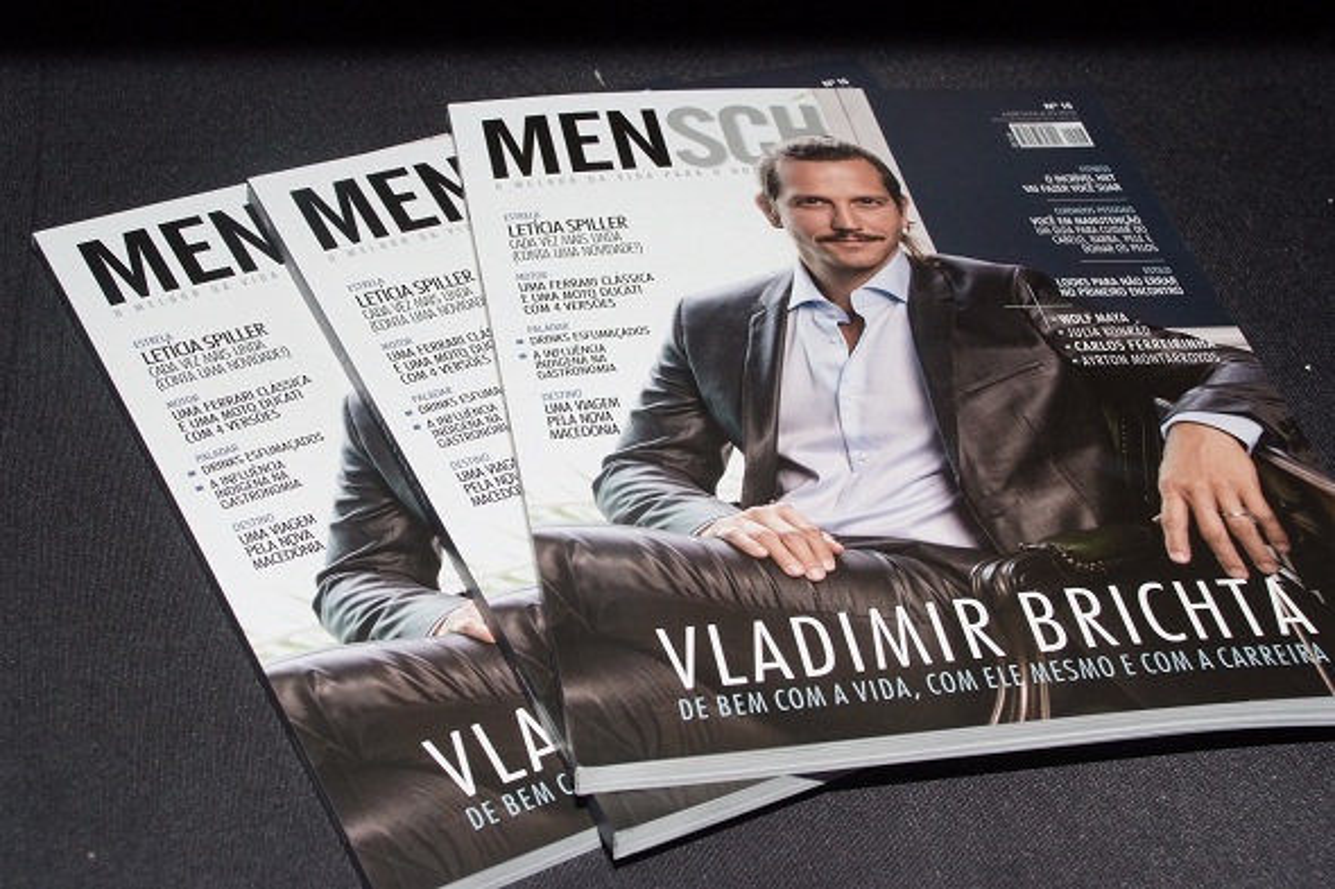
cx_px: 668
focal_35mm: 57
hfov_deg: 35.1
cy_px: 444
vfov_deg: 23.8
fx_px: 2113
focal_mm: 38
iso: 800
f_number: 9
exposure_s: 1/400
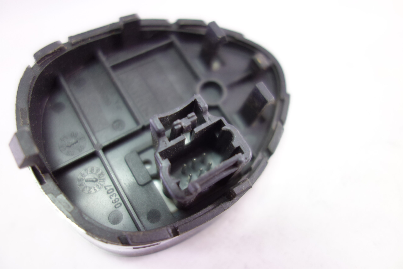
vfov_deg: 46.4
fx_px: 313
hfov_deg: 65.5
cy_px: 134
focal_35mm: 28
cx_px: 202
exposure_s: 1/50
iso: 125
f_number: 1.8
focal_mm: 10.4
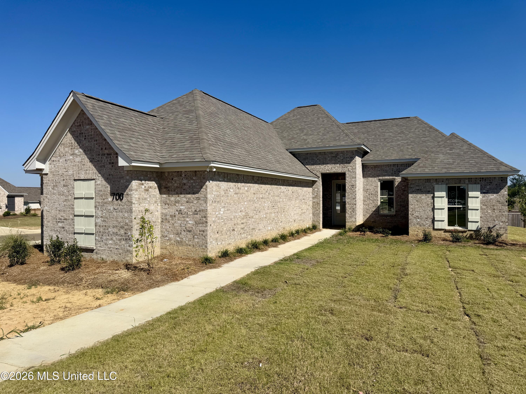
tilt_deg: -0.5
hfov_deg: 71.6
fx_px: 365
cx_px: 263
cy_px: 197
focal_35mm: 24
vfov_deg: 56.8
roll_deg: +0.5
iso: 80
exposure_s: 1/8130
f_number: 1.78
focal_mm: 6.76
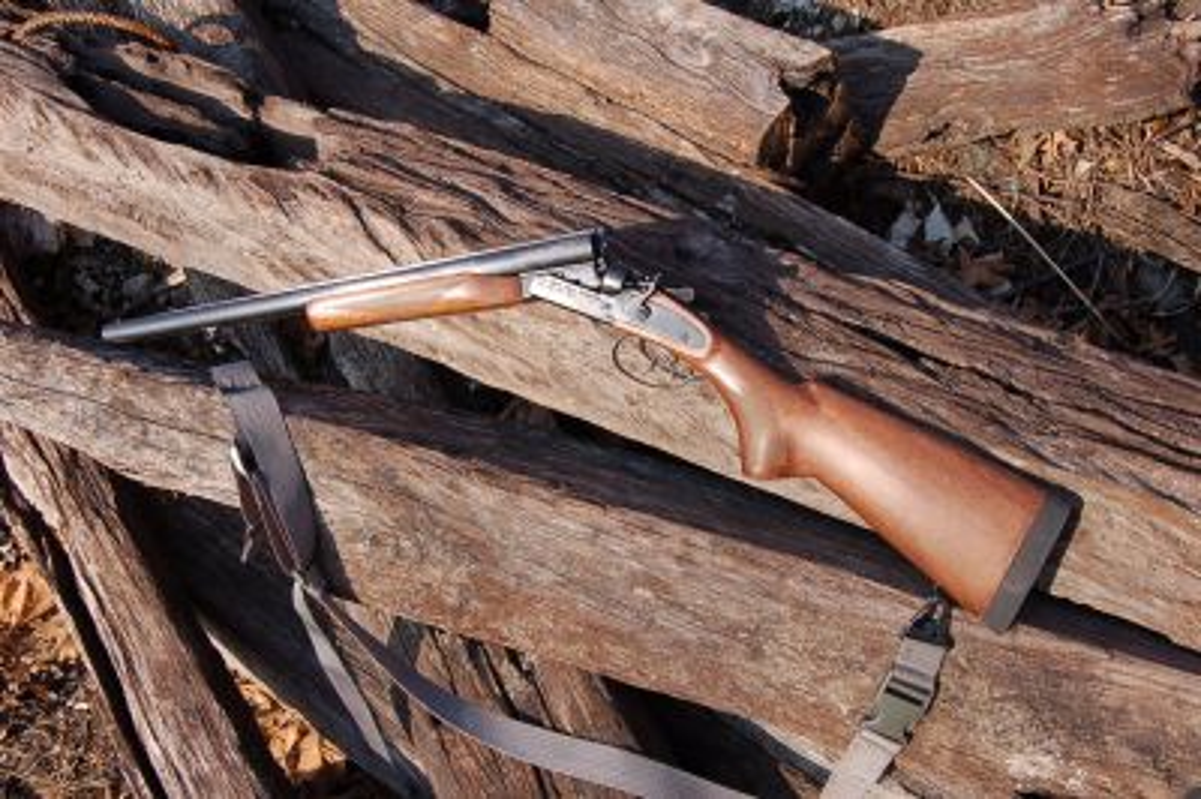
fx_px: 1500
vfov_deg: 29.8
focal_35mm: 45
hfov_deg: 43.6
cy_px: 400
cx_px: 600
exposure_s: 1/200
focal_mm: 30
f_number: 7.1
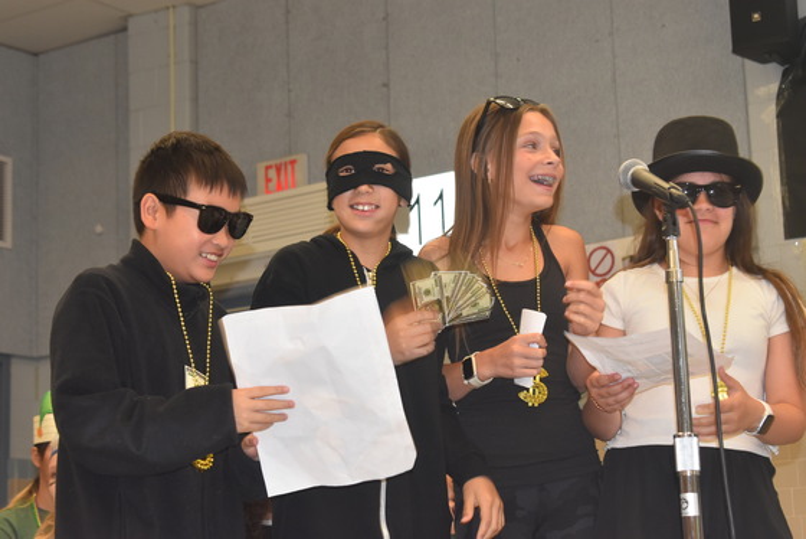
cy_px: 270
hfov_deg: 24.6
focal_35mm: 82
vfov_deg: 16.6
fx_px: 1848
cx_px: 403
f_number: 5.6
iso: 900
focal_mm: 55
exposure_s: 1/60
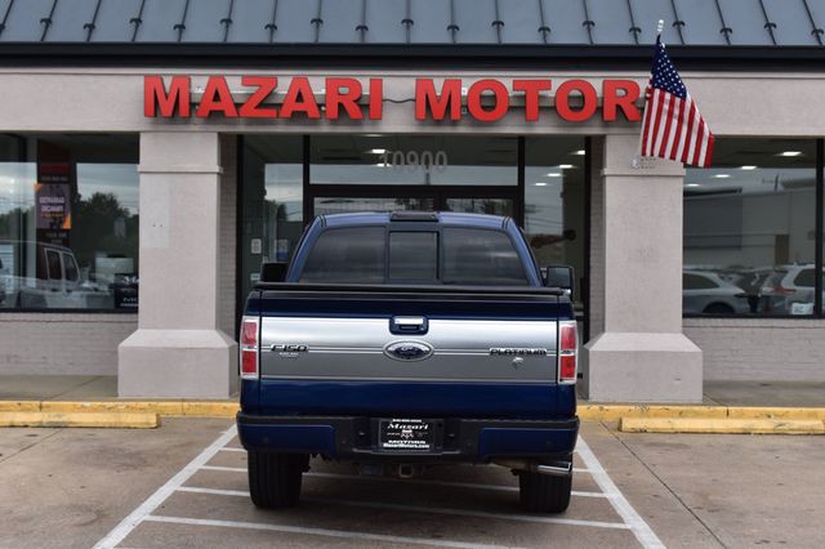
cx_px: 412
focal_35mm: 54
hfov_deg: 36.9
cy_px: 274
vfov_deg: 25.0
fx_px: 1237
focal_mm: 36
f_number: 10
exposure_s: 1/250
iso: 400
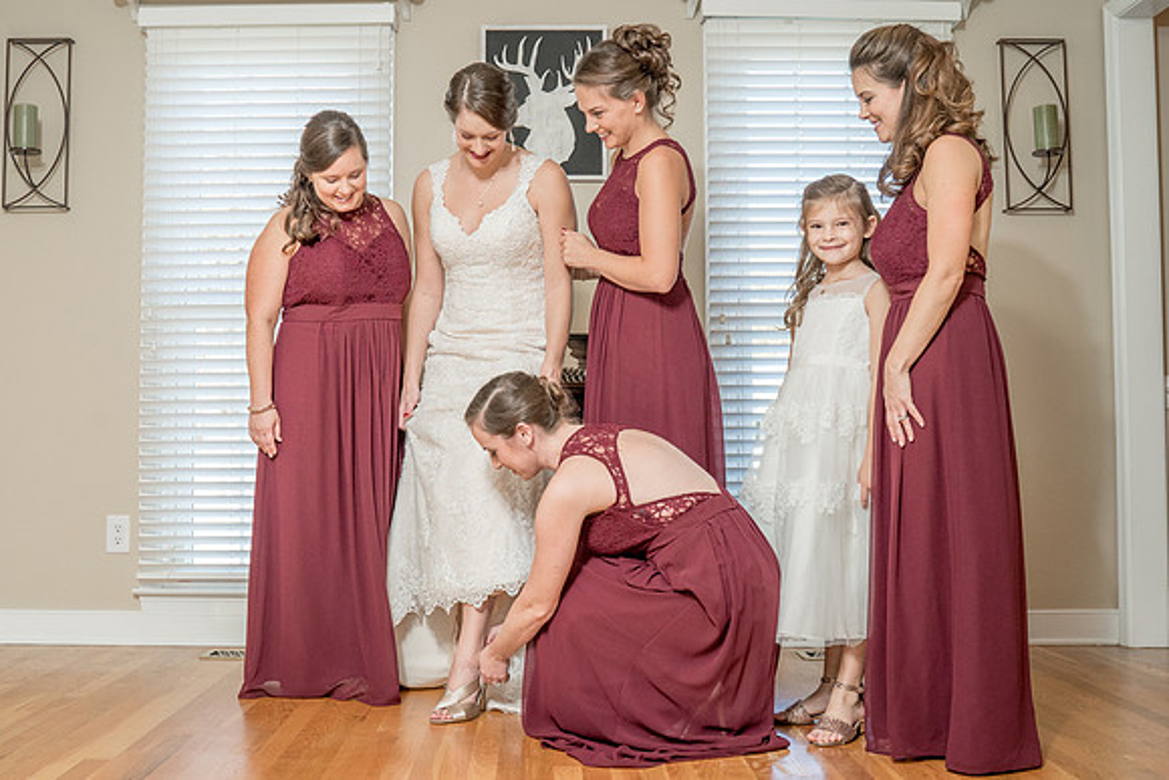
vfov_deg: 32.3
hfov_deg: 46.8
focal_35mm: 41
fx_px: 1347
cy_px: 381
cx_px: 517
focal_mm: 35
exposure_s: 1/100
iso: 2000
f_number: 5.6
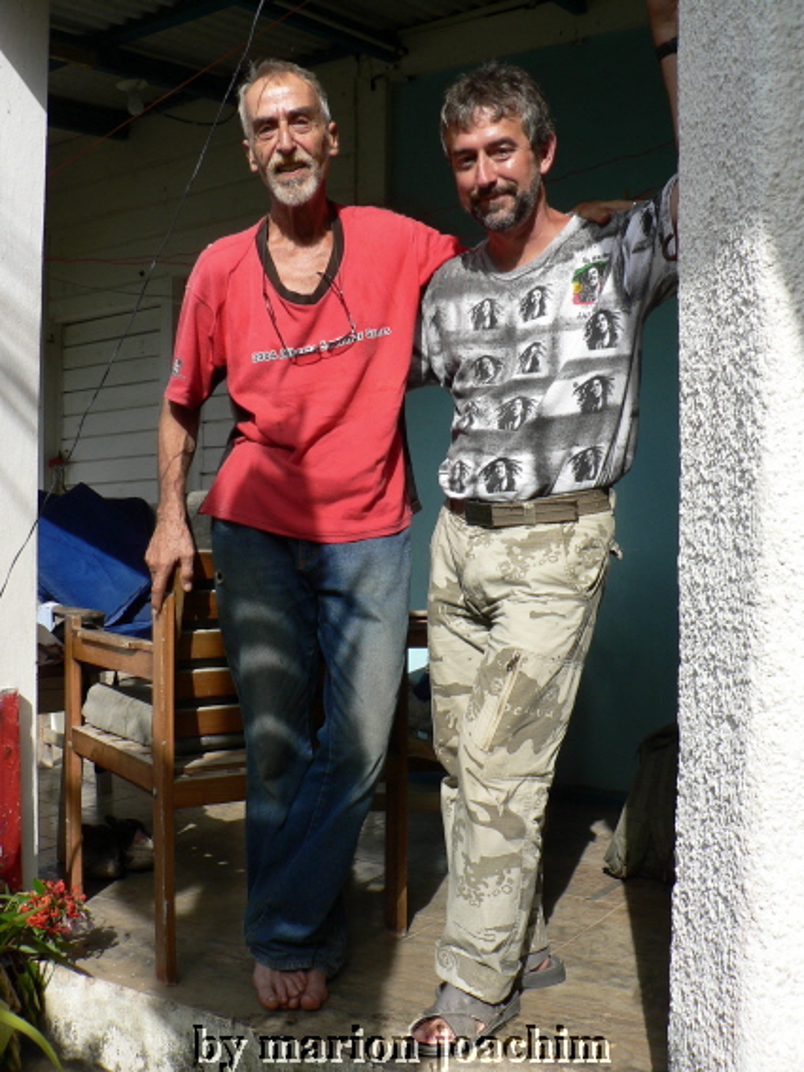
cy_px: 536
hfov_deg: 40.7
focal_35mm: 35
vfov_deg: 52.6
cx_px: 402
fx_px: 1084
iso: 64
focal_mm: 6
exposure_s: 1/400
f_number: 4
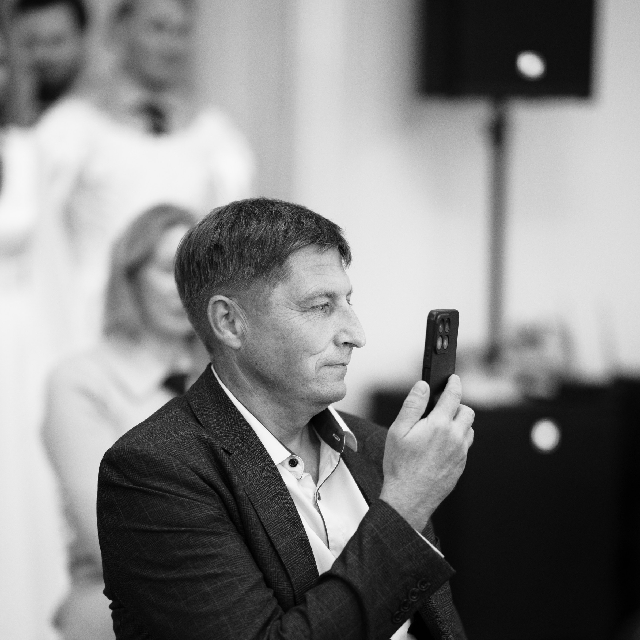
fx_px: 2426
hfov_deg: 15.0
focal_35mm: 116
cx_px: 306
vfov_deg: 15.0
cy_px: 432
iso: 1600
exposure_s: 1/200
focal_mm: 85
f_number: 1.4
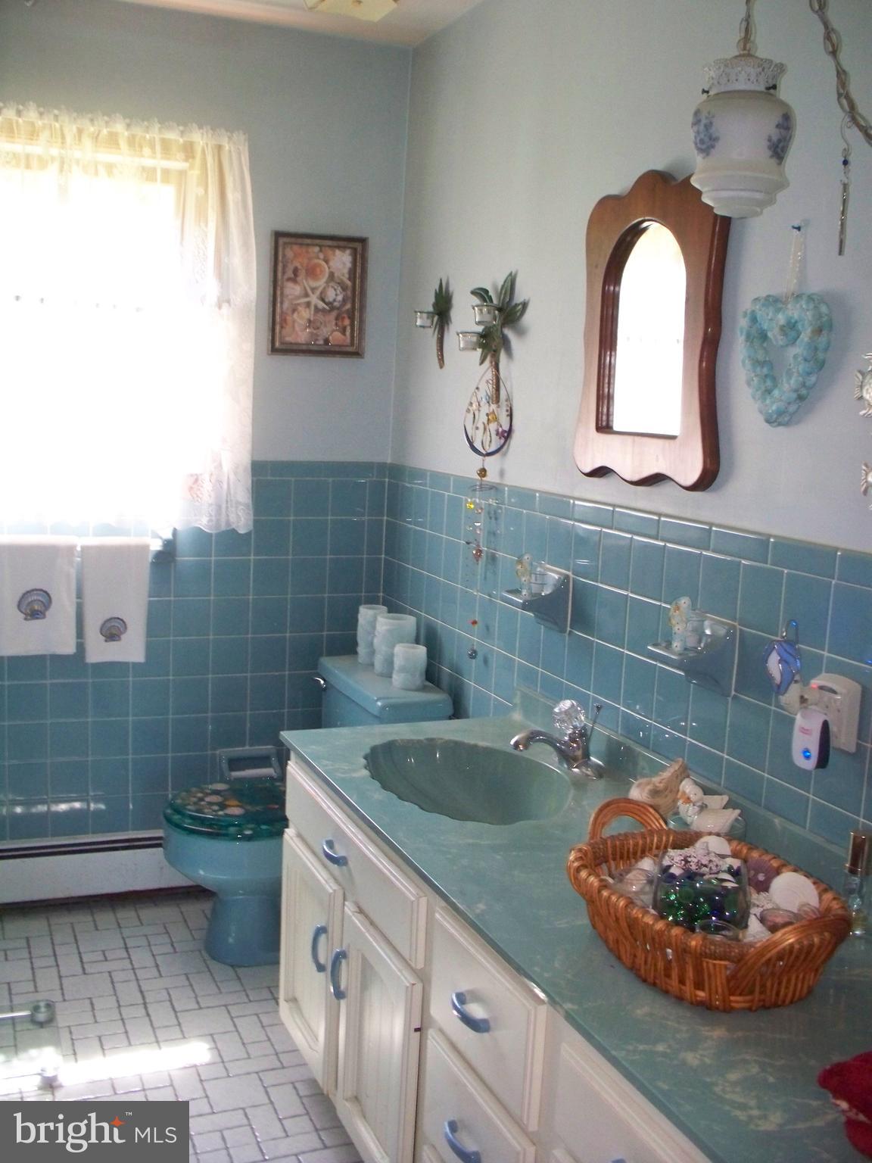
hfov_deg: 39.7
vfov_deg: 51.4
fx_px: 1209
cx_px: 436
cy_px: 582
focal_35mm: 36
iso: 400
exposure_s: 1/40
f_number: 2.8
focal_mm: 7.54
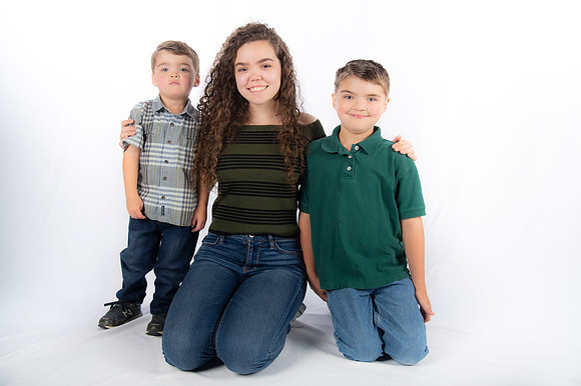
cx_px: 290
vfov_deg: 35.0
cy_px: 193
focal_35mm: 38
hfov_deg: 50.7
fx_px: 613
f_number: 5.6
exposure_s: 1/200
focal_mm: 38
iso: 100
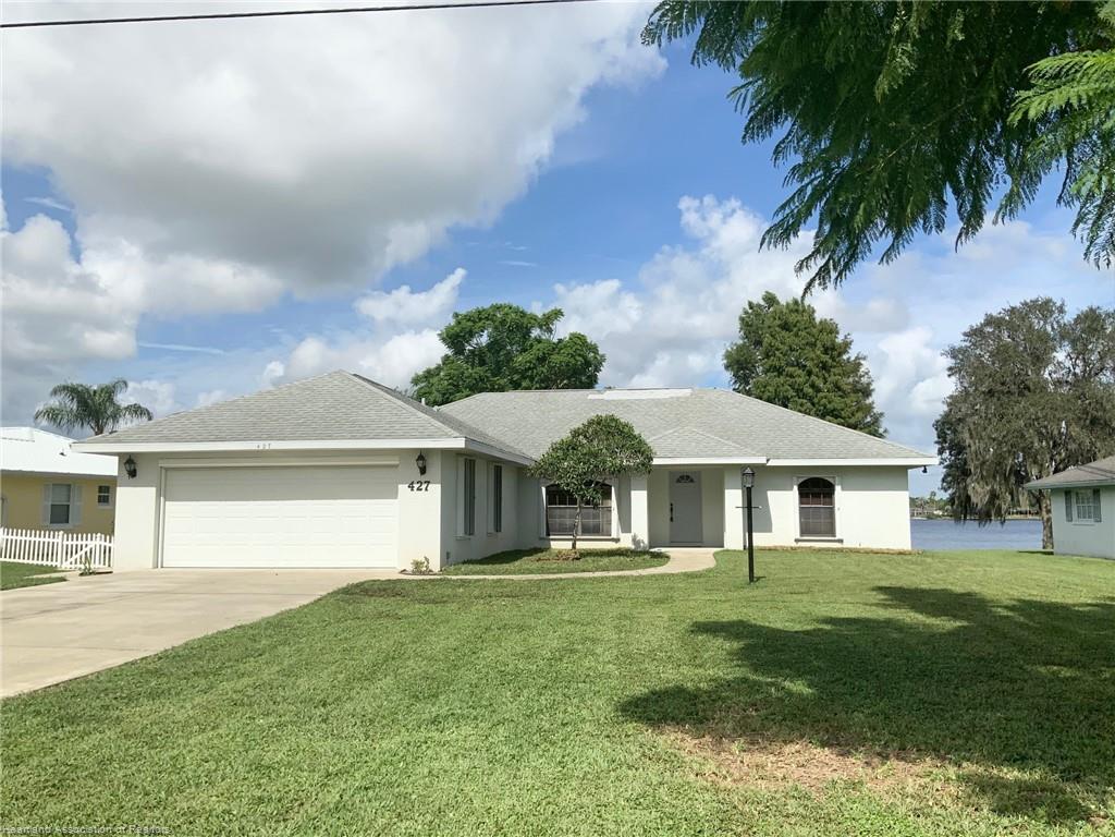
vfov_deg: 48.2
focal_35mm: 29
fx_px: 934
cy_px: 418
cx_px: 558
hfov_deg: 61.7
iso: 20
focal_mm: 3
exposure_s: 1/3788
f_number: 1.8
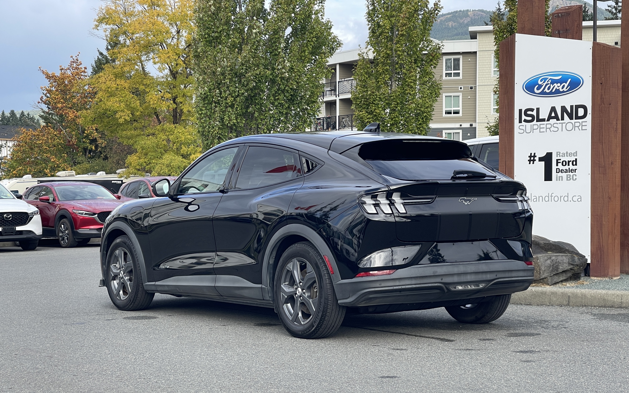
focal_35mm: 68
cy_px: 234
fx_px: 1166
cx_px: 314
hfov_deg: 30.2
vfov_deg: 19.1
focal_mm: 7.5
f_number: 2.2
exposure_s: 1/348
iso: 20
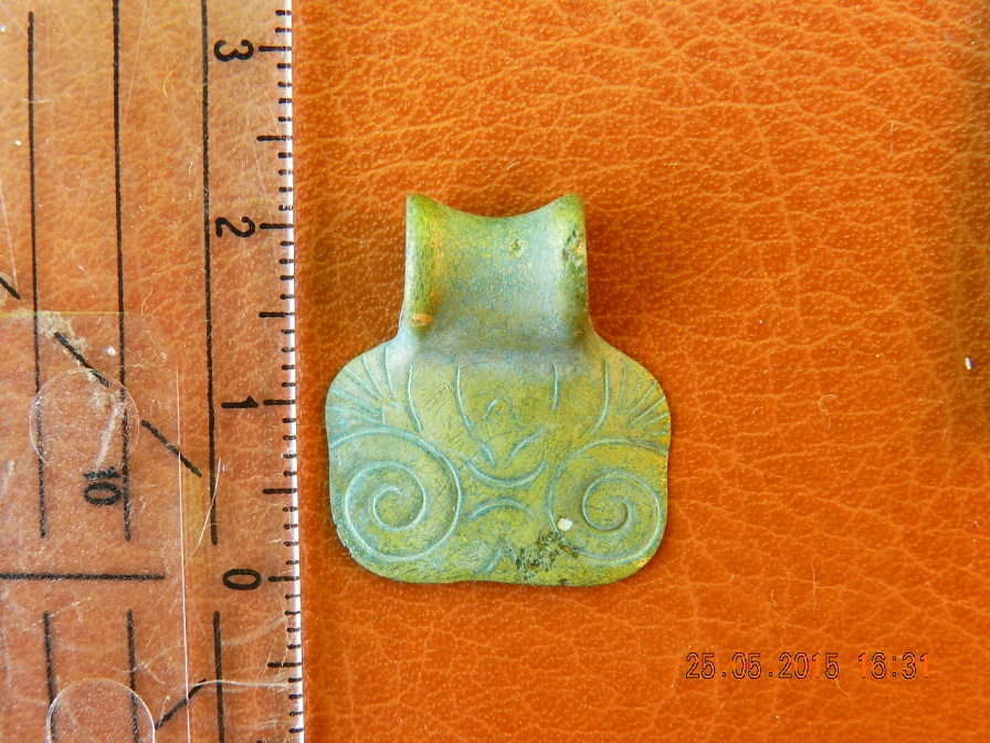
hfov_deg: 28.6
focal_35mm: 68
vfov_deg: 21.6
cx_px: 495
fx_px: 1945
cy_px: 372
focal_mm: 12.1
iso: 160
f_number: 4.7
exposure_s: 1/40
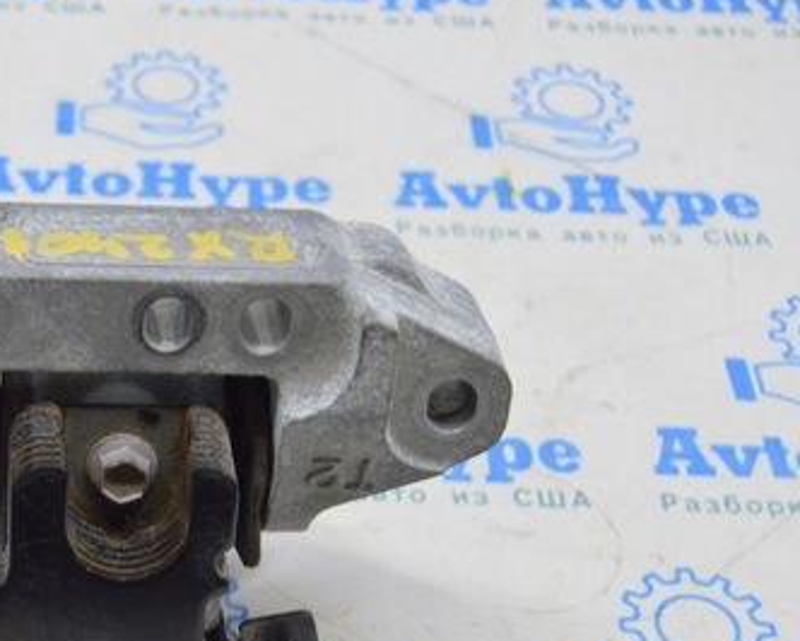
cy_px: 457
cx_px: 106
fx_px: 1988
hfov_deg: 22.3
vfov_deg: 18.2
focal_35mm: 84
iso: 400
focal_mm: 31
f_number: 5.6
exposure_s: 1/20
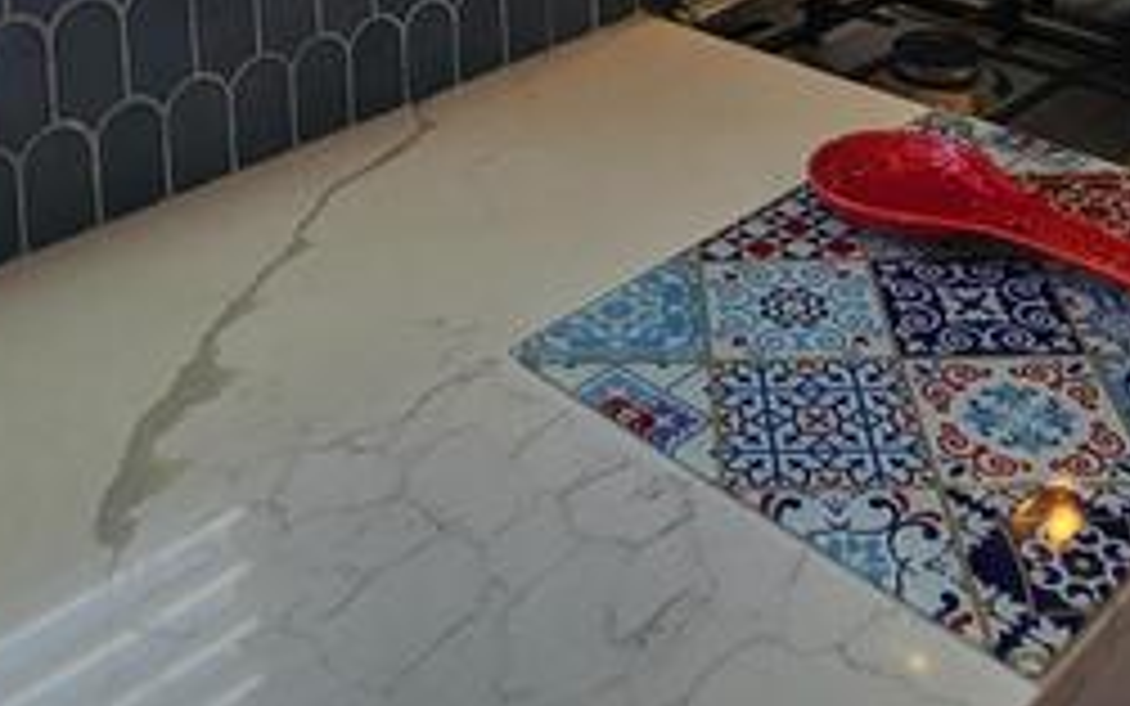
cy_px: -351
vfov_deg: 23.5
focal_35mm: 44
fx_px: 1355
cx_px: 581
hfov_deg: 45.3
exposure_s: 1/209
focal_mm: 2.2
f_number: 2.2
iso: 50
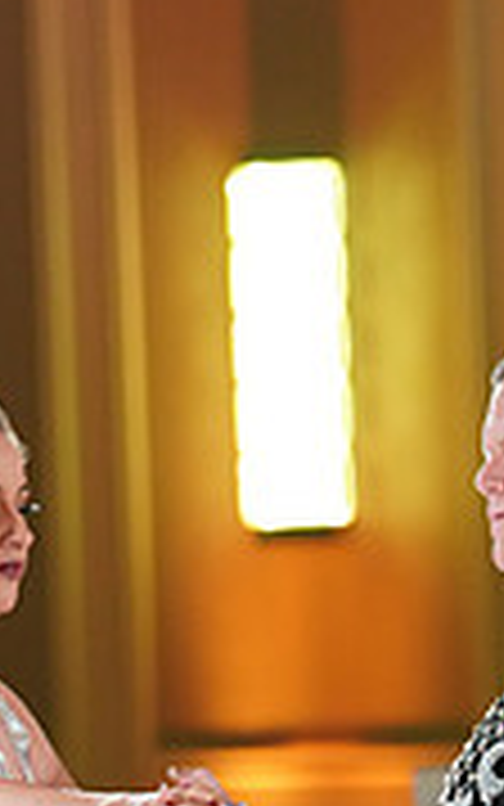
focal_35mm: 370
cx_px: 281
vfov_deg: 5.6
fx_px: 8125
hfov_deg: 3.6
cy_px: 1036
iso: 3200
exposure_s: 1/400
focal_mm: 112
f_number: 2.8
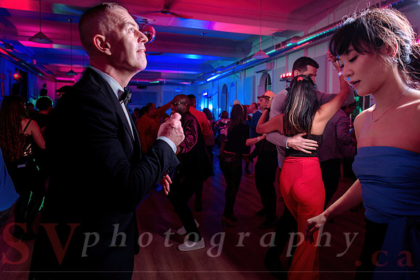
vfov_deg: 50.0
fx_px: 300
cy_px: 130
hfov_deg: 69.9
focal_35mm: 26
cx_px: 214
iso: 800
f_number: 3.5
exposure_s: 1/60
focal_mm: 24
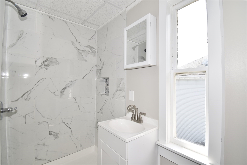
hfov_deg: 100.4
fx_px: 103
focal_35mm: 15
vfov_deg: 77.3
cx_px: 124
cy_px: 82
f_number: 5.6
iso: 110
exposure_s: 1/125
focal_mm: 10
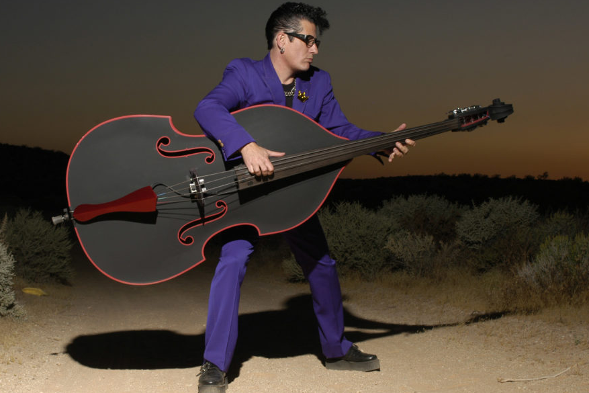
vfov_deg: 19.5
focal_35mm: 70
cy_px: 211
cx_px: 248
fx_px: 1145
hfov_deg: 28.8
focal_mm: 40
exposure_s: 1/125
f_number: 10
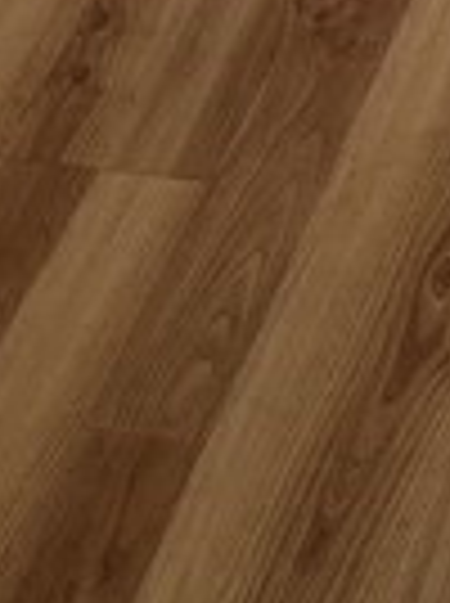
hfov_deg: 10.2
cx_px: 752
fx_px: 2400
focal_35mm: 138
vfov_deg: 11.9
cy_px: -792
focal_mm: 6.86
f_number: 1.78
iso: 160
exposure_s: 1/60
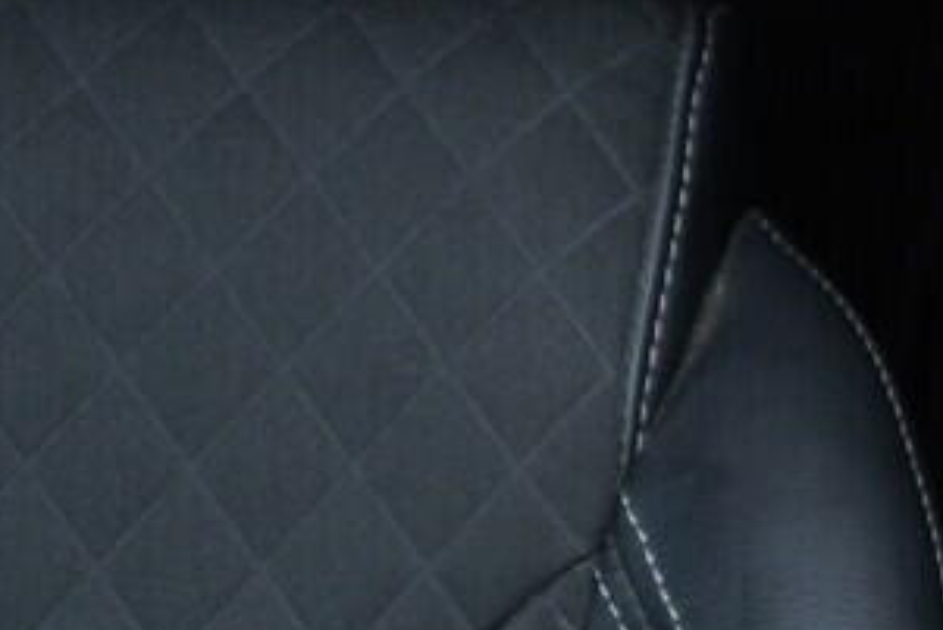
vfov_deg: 8.0
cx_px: 1620
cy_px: 345
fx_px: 4507
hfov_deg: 11.2
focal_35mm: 172
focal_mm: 24
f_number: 2.8
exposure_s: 1/40
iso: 320
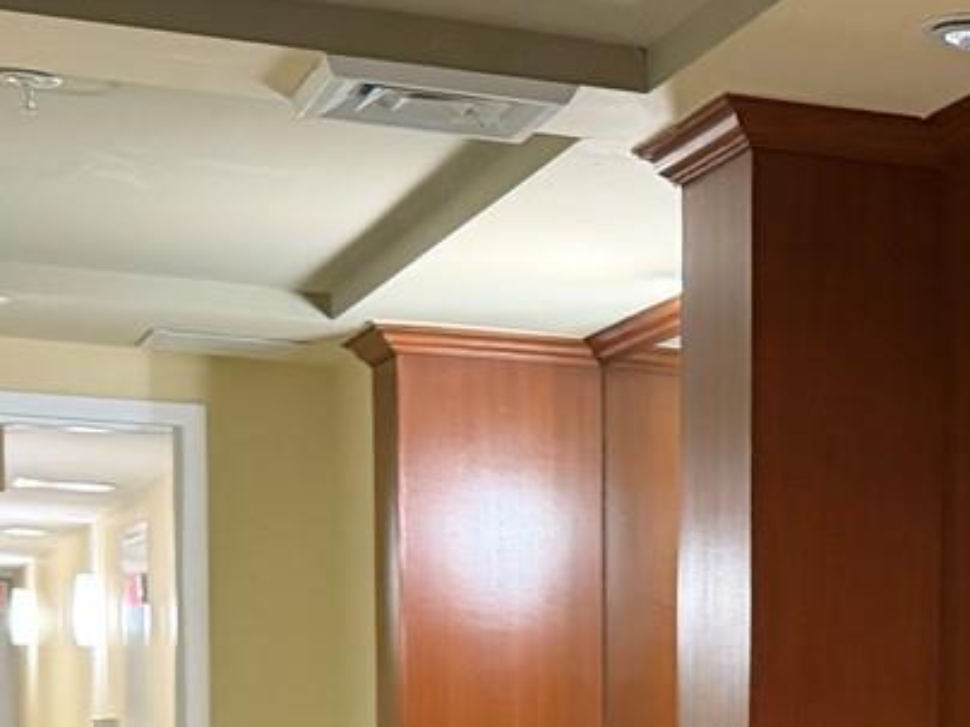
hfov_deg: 19.4
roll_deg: -1.6
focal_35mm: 95
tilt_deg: -6.2
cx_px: 1172
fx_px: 2662
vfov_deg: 14.8
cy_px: 972
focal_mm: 6.76
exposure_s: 1/60
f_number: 1.78
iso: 500
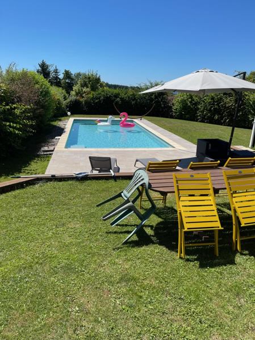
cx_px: 128
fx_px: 255
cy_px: 170
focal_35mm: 26
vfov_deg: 67.3
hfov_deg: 53.0
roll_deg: -2.2
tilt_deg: -16.8
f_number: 1.6
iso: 32
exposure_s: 1/3922
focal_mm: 5.1
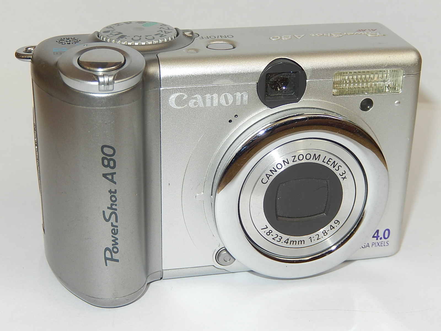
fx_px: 854
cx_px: 220
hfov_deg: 29.0
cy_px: 166
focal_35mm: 67
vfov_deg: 21.9
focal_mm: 12
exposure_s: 1/30
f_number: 9.6
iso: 160
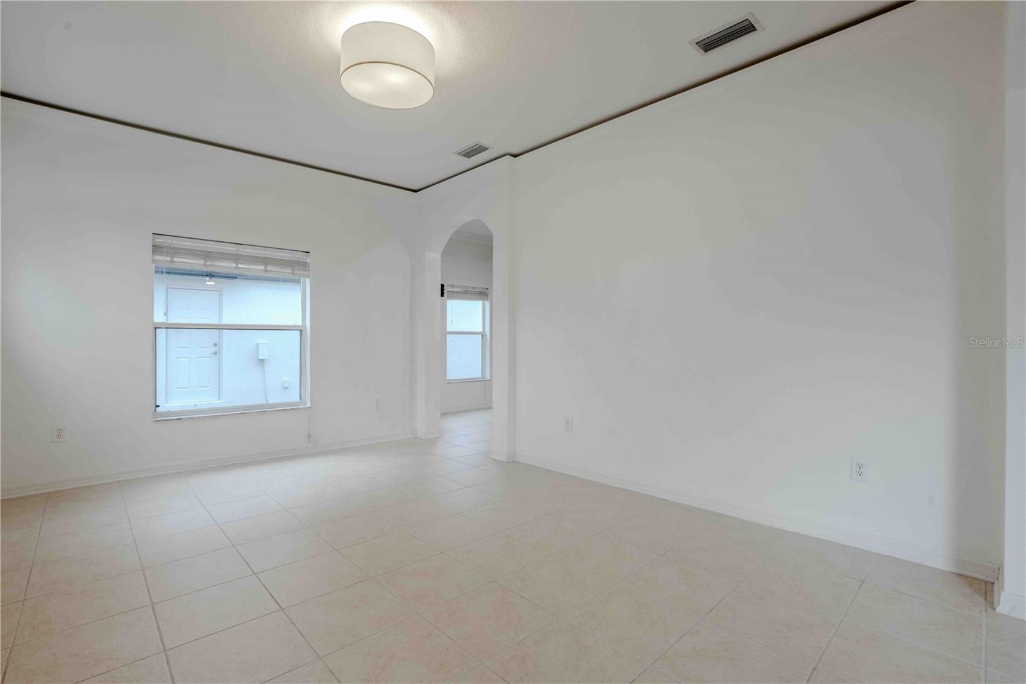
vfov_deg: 73.7
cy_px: 342
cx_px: 513
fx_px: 456
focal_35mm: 16
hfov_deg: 96.7
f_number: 10
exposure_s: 1/500
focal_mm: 16
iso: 800
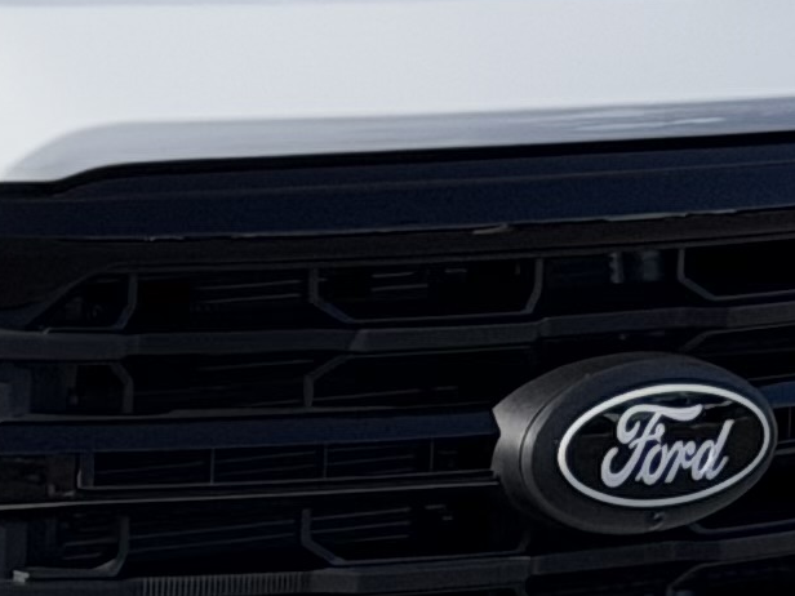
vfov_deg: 4.7
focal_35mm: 314
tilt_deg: -7.2
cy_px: 272
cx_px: -1380
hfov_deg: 6.0
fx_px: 7211
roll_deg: -2.5
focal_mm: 6.76
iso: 64
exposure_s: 1/6536
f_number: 1.78
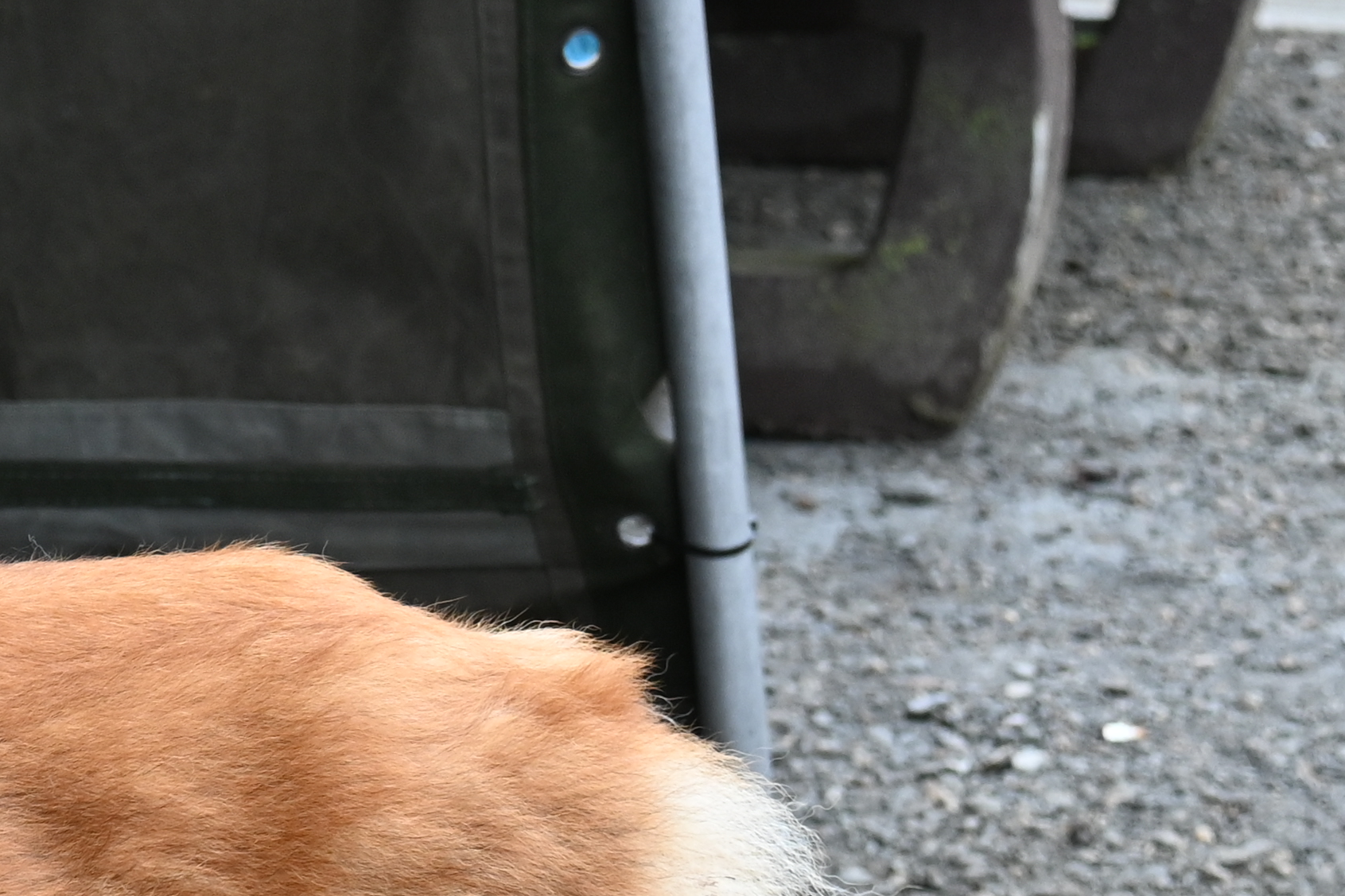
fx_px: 9227
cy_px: 724
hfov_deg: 8.3
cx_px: -169
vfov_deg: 5.6
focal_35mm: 247
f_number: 4.5
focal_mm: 50
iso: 400
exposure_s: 1/125
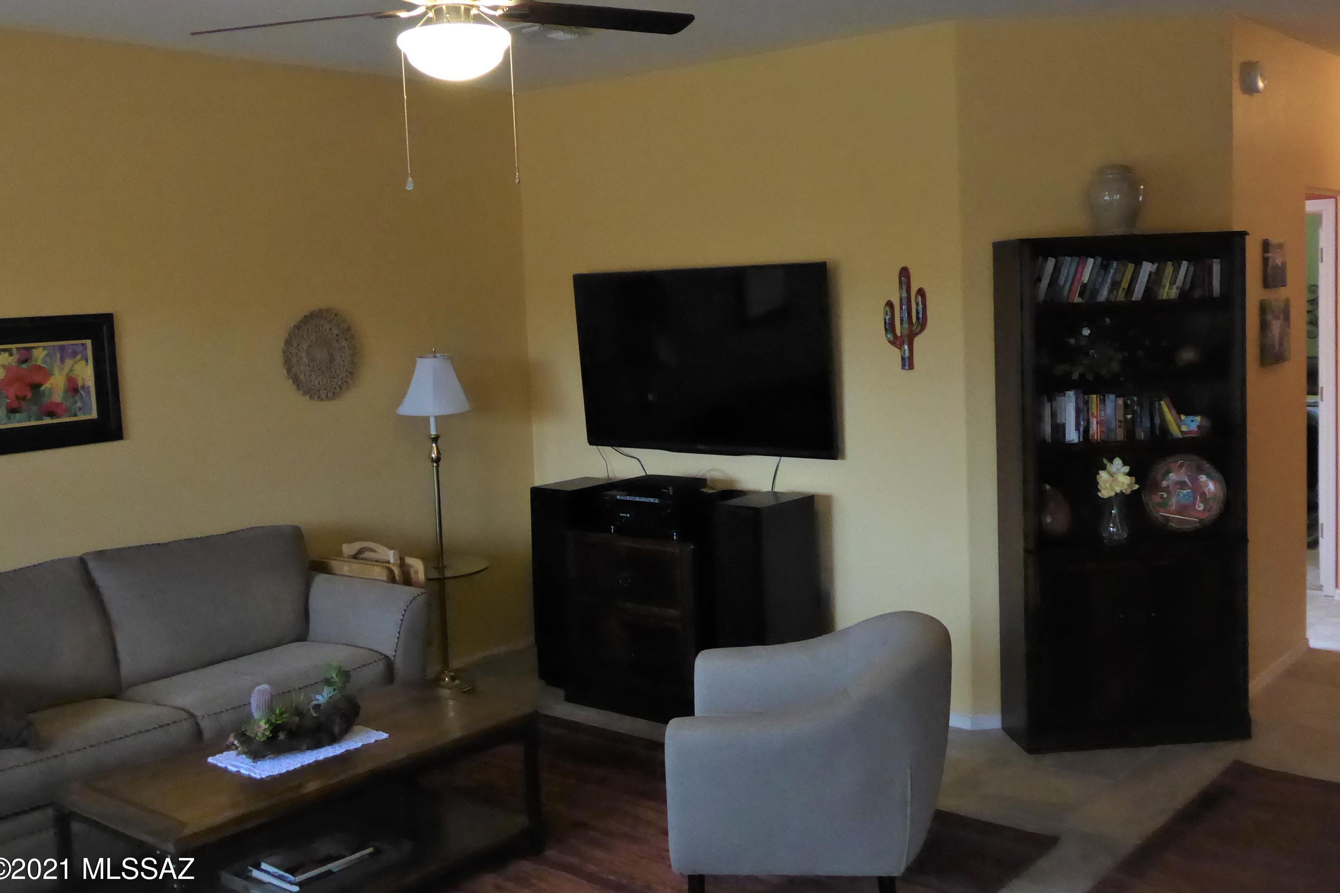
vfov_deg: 36.8
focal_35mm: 36
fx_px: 1340
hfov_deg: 53.1
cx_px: 669
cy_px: 403
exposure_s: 1/60
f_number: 3.6
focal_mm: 5.8
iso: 800
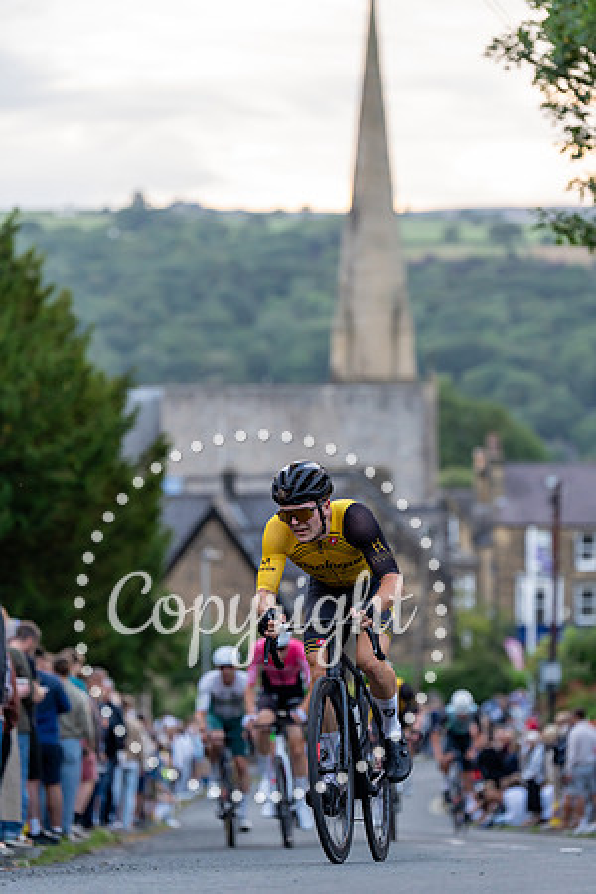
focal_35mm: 147
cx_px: 298
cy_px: 447
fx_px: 3650
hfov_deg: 9.3
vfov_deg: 14.0
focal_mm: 147
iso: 1600
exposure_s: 1/640
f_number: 3.2
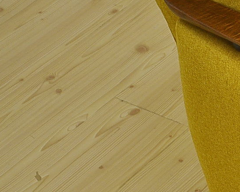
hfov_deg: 11.0
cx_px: 422
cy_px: 158
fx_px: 1173
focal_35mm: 165
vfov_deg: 9.3
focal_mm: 30
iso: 400
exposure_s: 1/125
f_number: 4.2
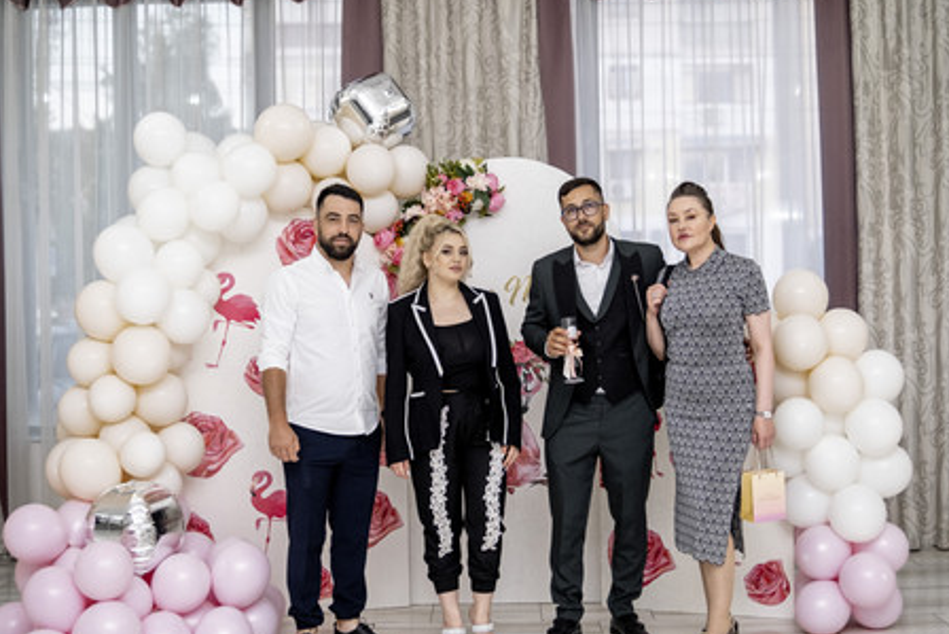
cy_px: 270
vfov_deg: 27.0
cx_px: 472
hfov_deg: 39.6
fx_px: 1318
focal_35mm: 50
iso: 800
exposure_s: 1/160
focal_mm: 23
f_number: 1.8
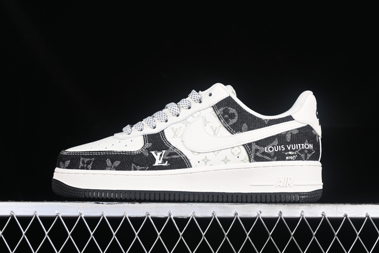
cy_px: 126
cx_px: 190
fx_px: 790
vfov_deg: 18.2
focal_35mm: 75
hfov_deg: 27.0
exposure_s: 1/80
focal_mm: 50
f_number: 7.1
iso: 160
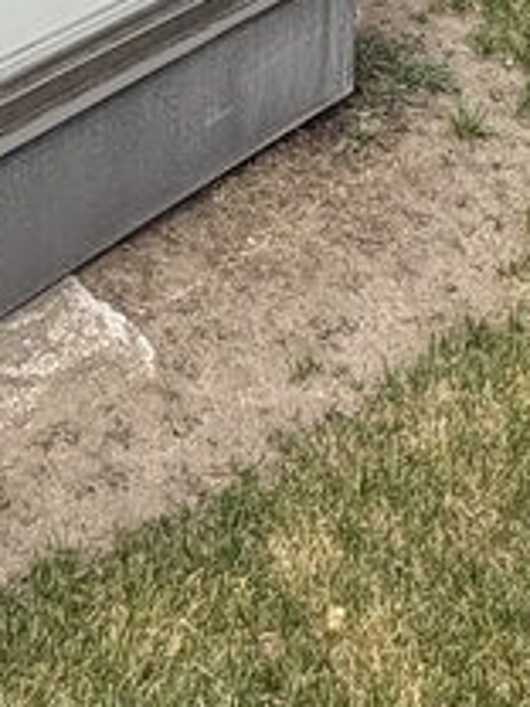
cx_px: 31
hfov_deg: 20.8
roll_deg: -0.9
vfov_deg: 18.6
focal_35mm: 69
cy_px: -693
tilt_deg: -4.5
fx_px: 1409
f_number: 2.2
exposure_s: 1/1506
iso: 50
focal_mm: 2.22
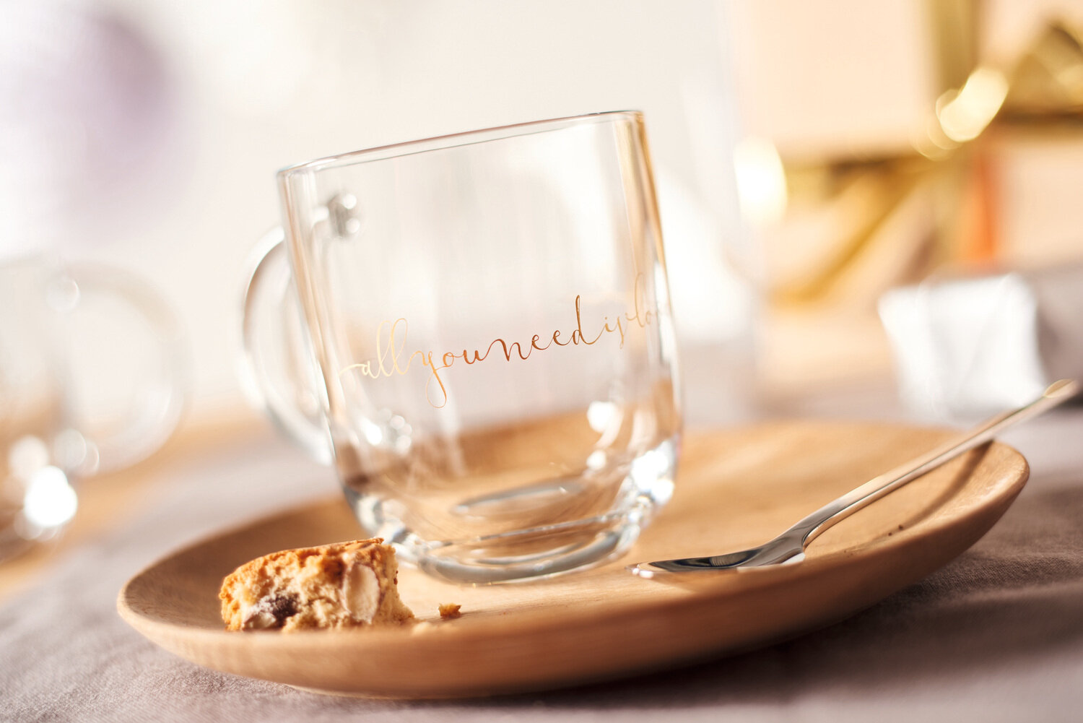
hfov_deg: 39.6
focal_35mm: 50
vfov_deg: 27.0
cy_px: 362
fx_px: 1505
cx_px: 542
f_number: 2.8
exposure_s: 1/125
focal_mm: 50
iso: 200
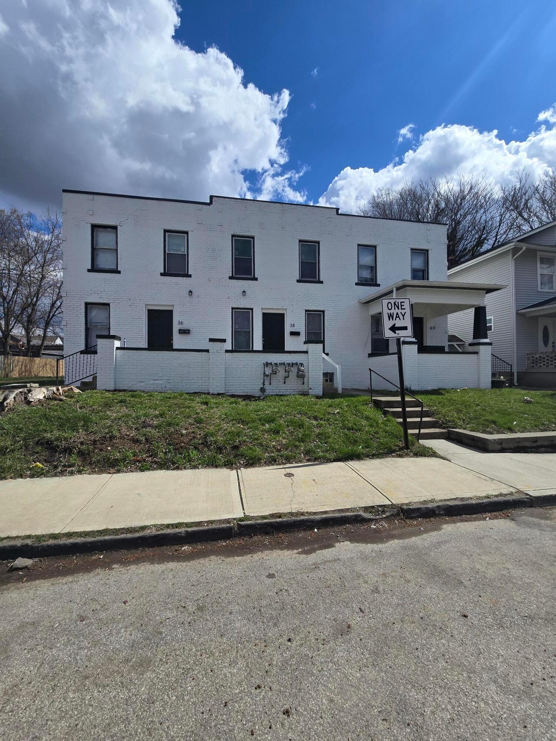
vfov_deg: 106.2
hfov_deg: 89.9
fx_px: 278
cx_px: 278
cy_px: 370
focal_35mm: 13
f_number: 2.2
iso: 50
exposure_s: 1/4187
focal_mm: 2.2
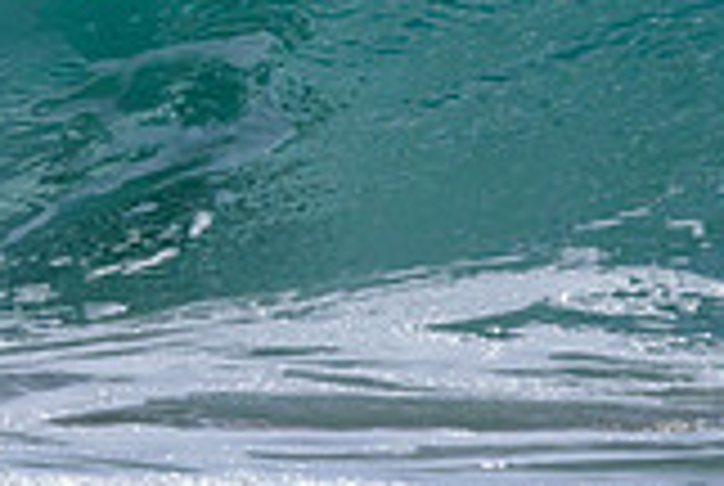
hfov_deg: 0.6
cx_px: 270
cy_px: -225
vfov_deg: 0.4
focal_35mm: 3392
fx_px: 68342
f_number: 6.3
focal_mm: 800
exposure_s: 1/2000
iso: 1800
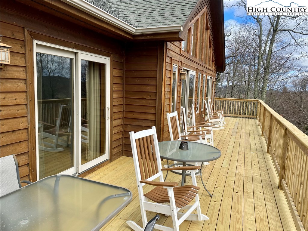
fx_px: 231
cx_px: 154
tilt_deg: -7.5
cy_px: 116
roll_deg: -1.9
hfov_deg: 67.3
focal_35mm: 26
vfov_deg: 53.1
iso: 32
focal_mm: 4.25
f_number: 1.8
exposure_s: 1/1484
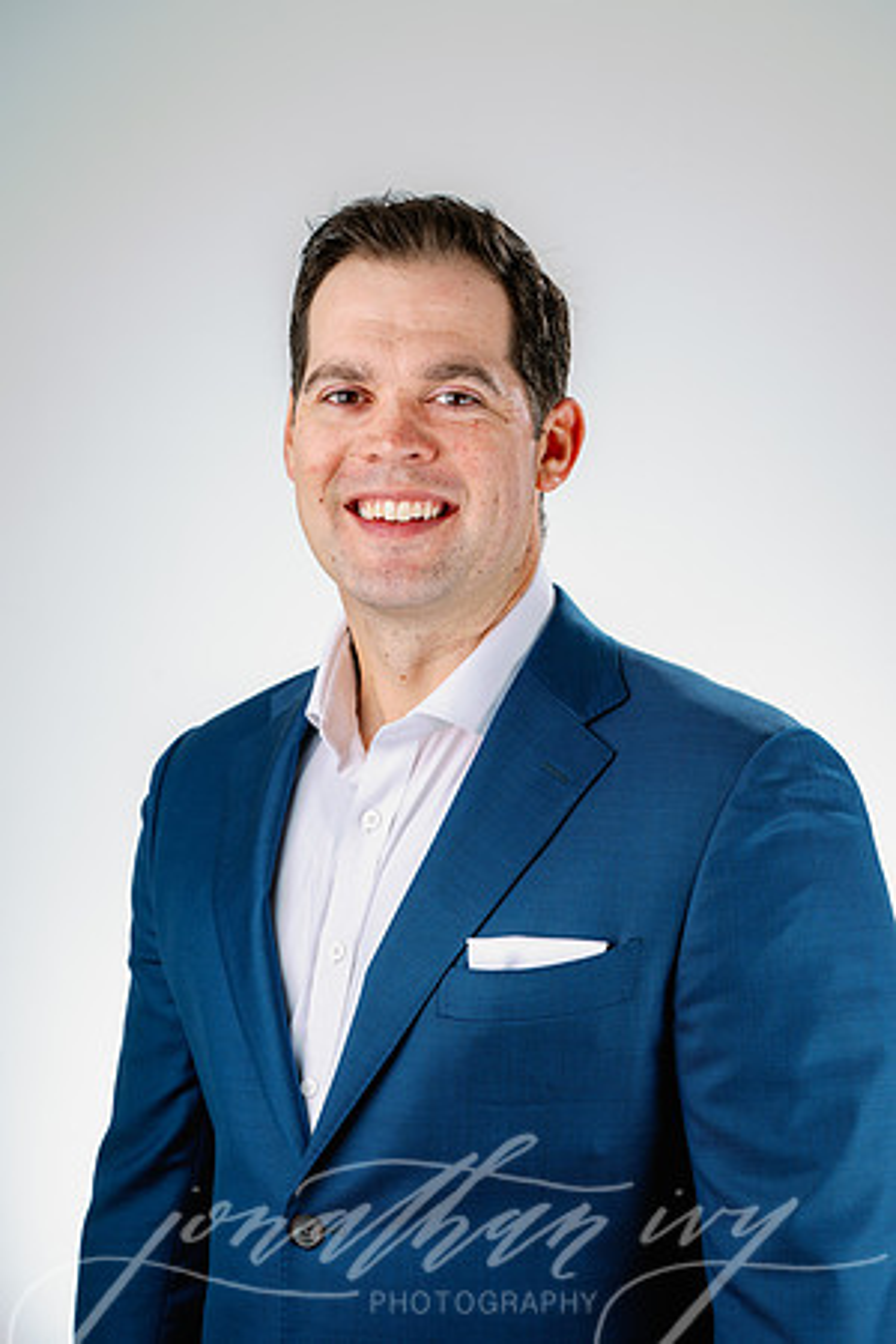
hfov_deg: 19.5
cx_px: 448
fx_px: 2613
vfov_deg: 28.8
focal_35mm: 70
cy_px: 672
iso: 125
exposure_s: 1/160
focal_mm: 70
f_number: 8
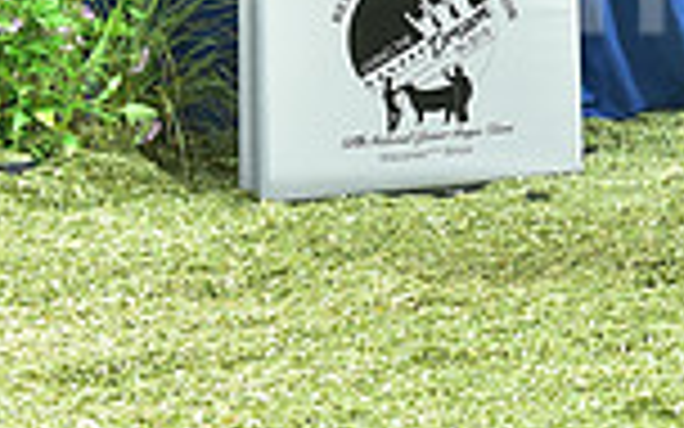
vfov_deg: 6.8
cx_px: 1256
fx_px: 3486
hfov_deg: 10.5
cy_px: -387
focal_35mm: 187
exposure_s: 1/160
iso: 3200
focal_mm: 48
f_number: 5
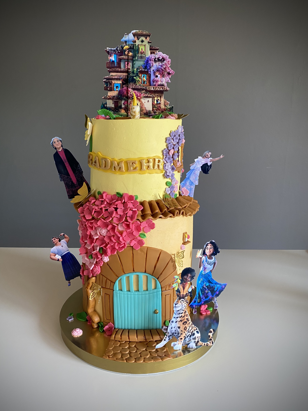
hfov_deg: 49.7
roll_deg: -0.6
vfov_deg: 63.4
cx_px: 142
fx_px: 332
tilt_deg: -14.9
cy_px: 214
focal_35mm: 28
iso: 125
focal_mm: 4.25
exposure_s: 1/90
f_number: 1.8
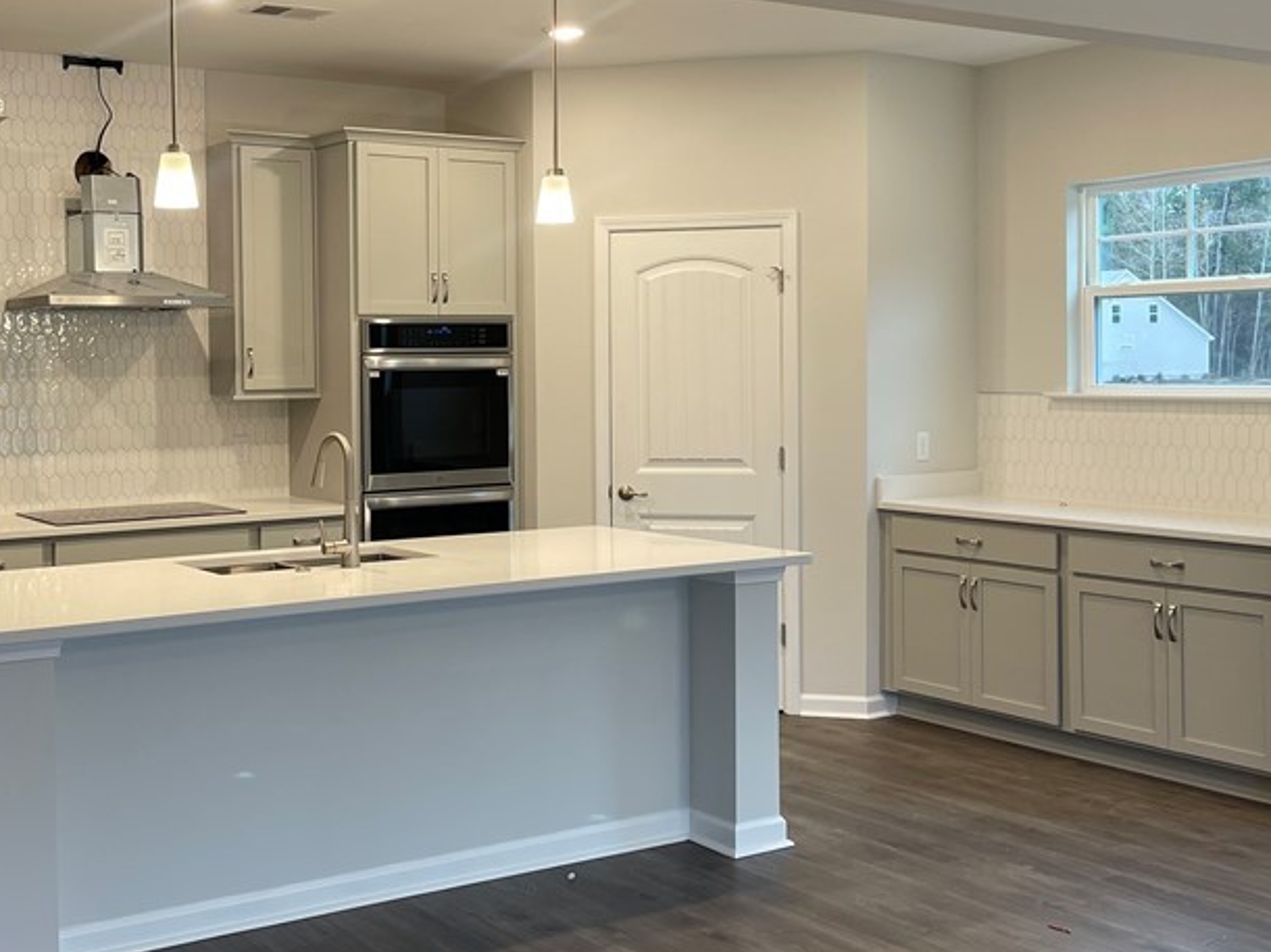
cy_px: 396
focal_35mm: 42
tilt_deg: -2.1
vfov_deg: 34.2
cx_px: 406
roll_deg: +0.5
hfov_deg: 44.1
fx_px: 1542
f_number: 1.6
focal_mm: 5.1
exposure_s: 1/60
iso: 64
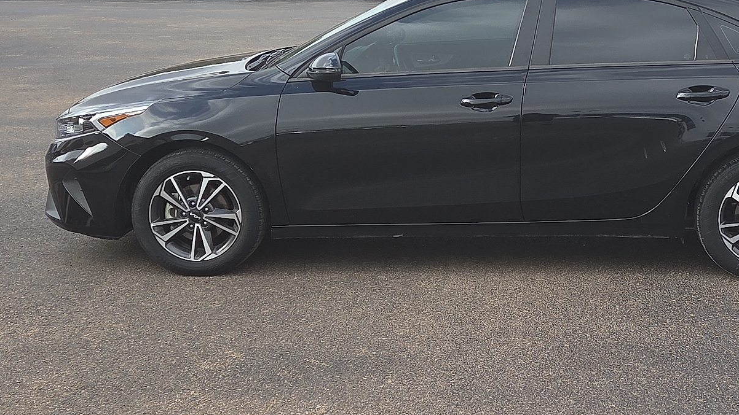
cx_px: 491
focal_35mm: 58
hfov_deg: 35.7
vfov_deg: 20.6
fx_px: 1136
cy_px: 119
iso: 76
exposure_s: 1/1667
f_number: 1.8
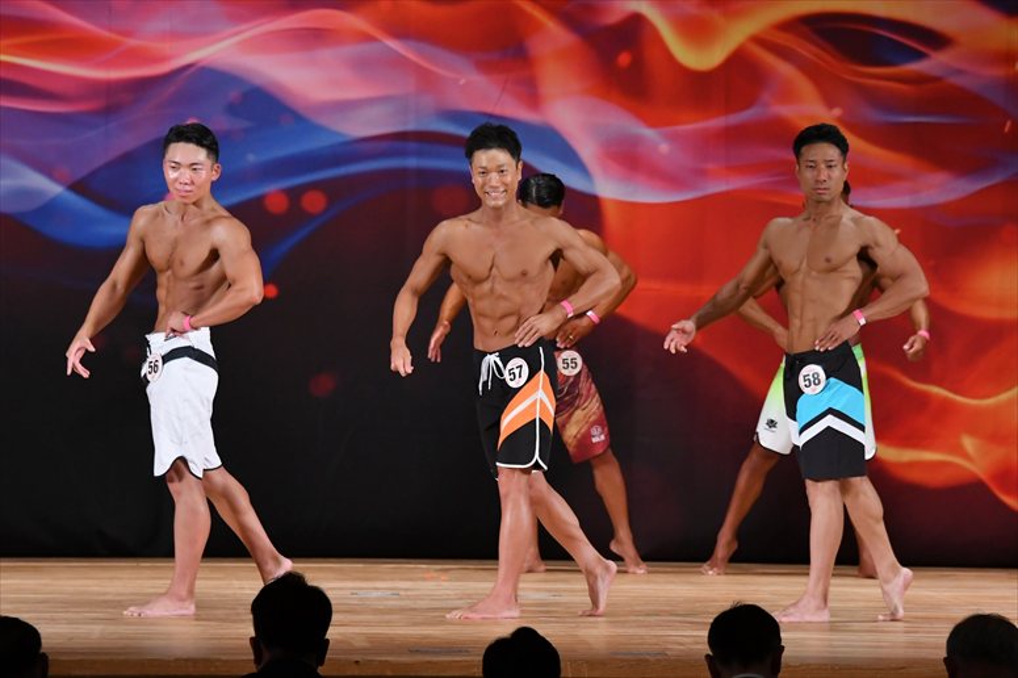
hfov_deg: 10.2
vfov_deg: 6.8
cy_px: 339
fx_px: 5709
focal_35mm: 202
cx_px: 509
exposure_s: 1/400
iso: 3200
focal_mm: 135
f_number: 5.6
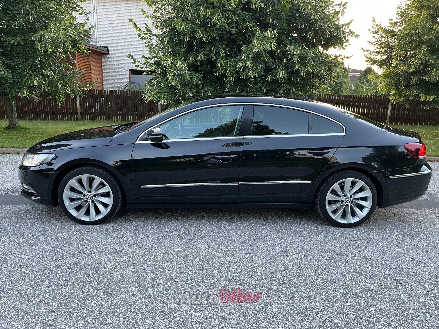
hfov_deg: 67.3
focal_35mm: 26
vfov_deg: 53.1
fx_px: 330
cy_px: 164
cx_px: 220
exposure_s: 1/60
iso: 200
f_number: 1.6
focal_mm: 5.1
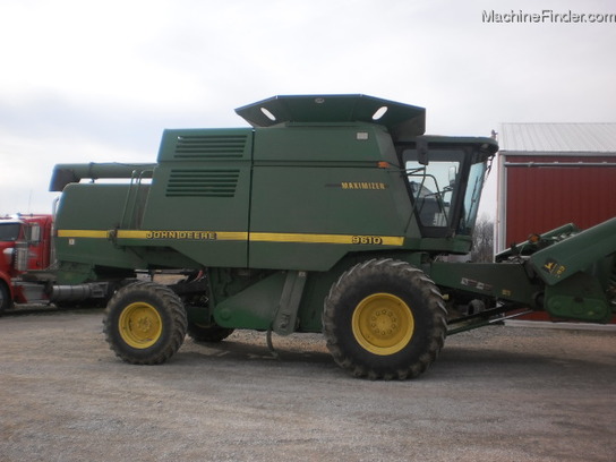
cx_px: 308
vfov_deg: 39.7
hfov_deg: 51.4
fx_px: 641
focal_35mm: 36
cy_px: 231
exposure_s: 1/1000
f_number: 3.1
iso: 100
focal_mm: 6.3
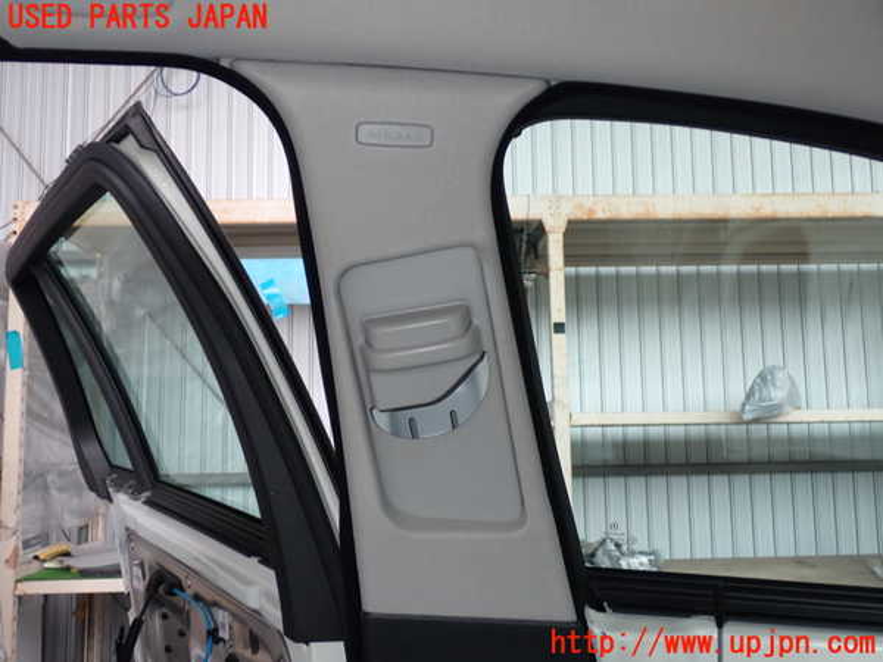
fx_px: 918
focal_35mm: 36
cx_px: 442
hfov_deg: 51.4
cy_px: 331
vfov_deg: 39.7
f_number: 2.5
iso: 200
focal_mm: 6.37
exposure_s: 1/40
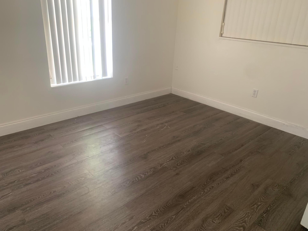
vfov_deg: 53.1
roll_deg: -2.6
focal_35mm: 26
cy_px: 116
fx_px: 231
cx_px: 154
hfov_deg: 67.3
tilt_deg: -22.8
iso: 200
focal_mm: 4.25
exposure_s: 1/60
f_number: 1.8
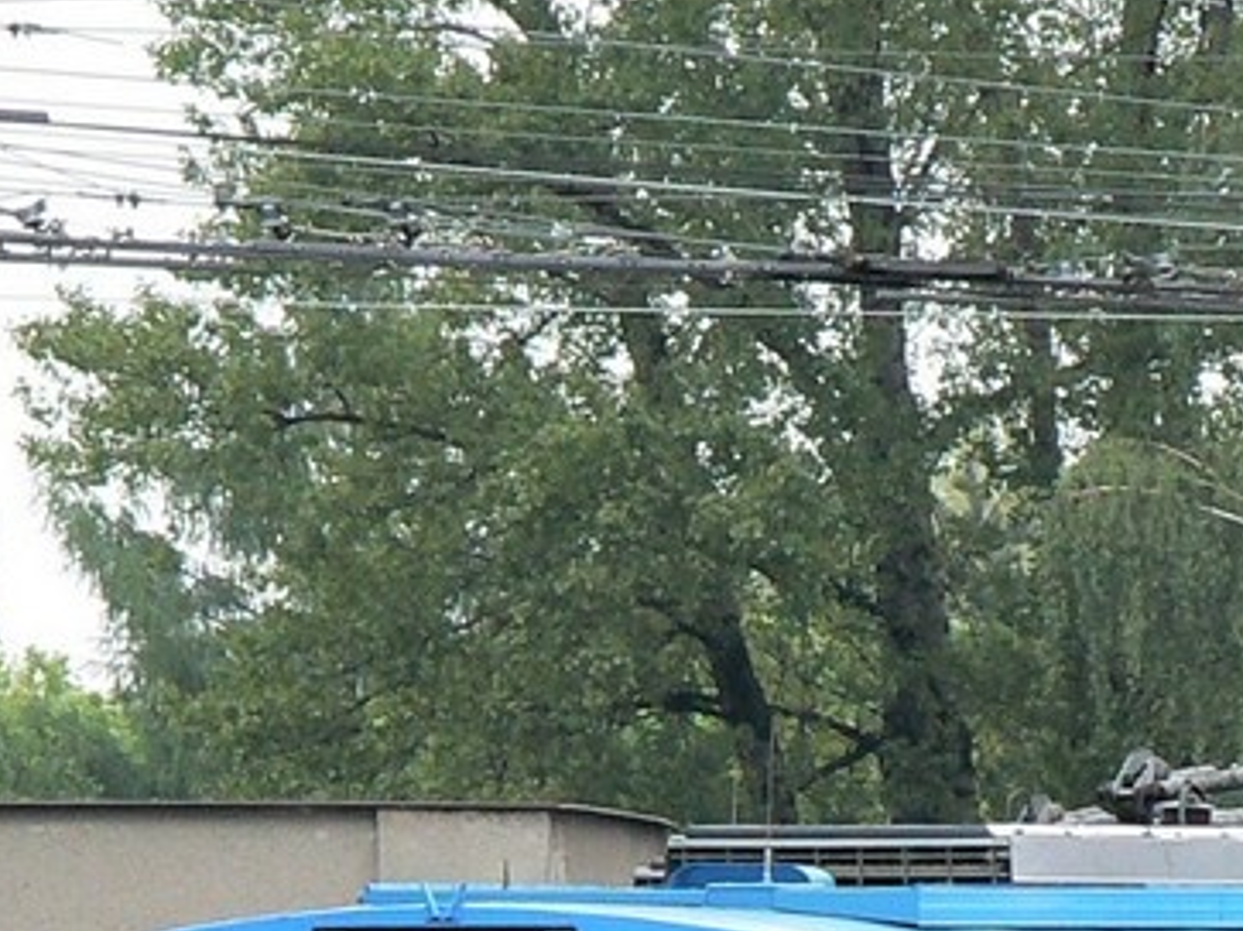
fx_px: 19779
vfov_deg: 2.7
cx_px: 1007
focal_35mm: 551
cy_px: 994
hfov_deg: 3.6
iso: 160
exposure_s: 1/500
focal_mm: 30.4
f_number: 3.3
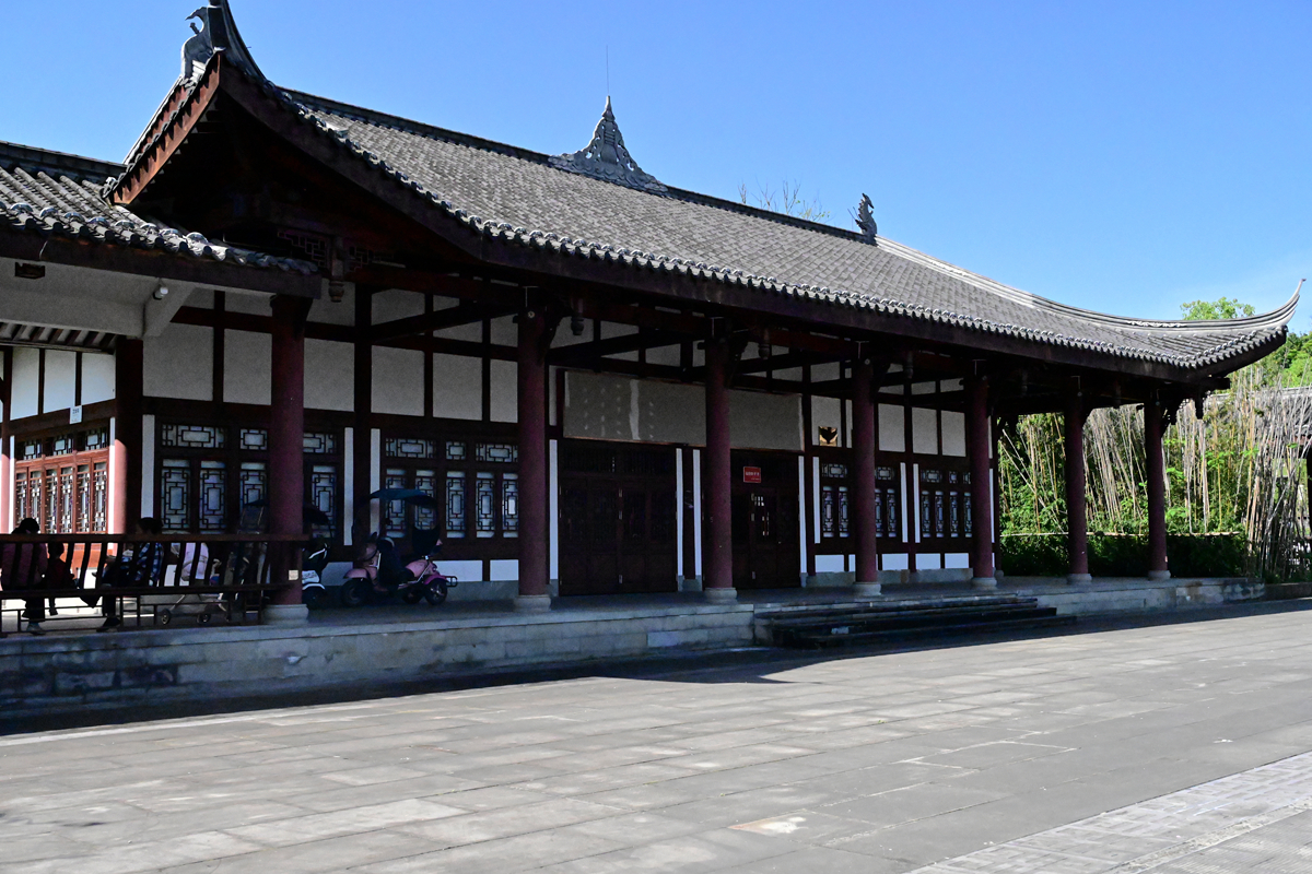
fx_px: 1348
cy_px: 437
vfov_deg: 35.9
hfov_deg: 51.9
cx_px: 656
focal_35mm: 37
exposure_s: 1/8000
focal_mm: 37
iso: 22800
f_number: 10
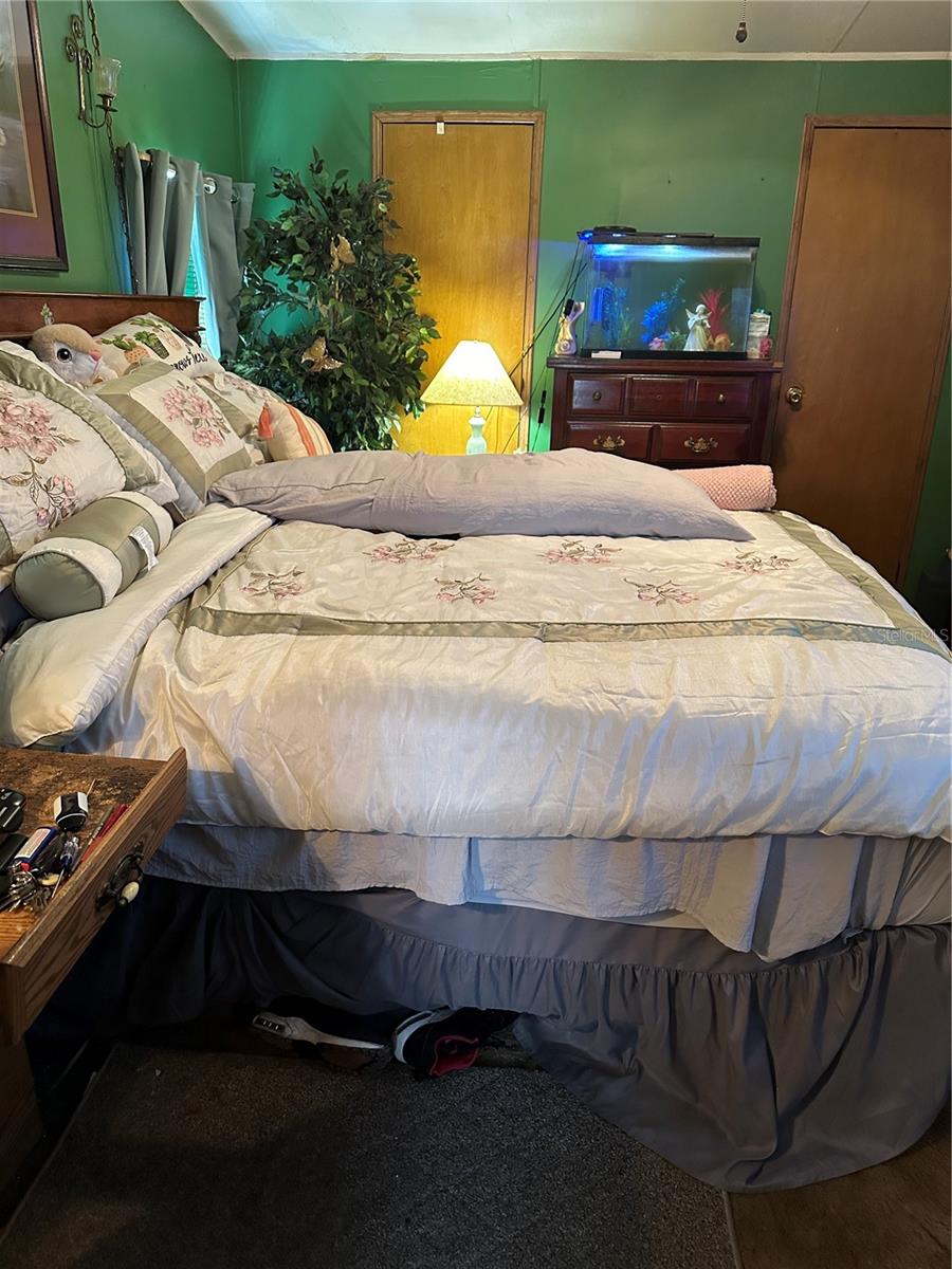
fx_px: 880
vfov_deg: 71.6
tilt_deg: -20.1
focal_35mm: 24
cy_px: 634
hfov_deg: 56.8
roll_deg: -2.1
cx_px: 476
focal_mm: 6.86
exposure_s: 1/60
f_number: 1.78
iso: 640
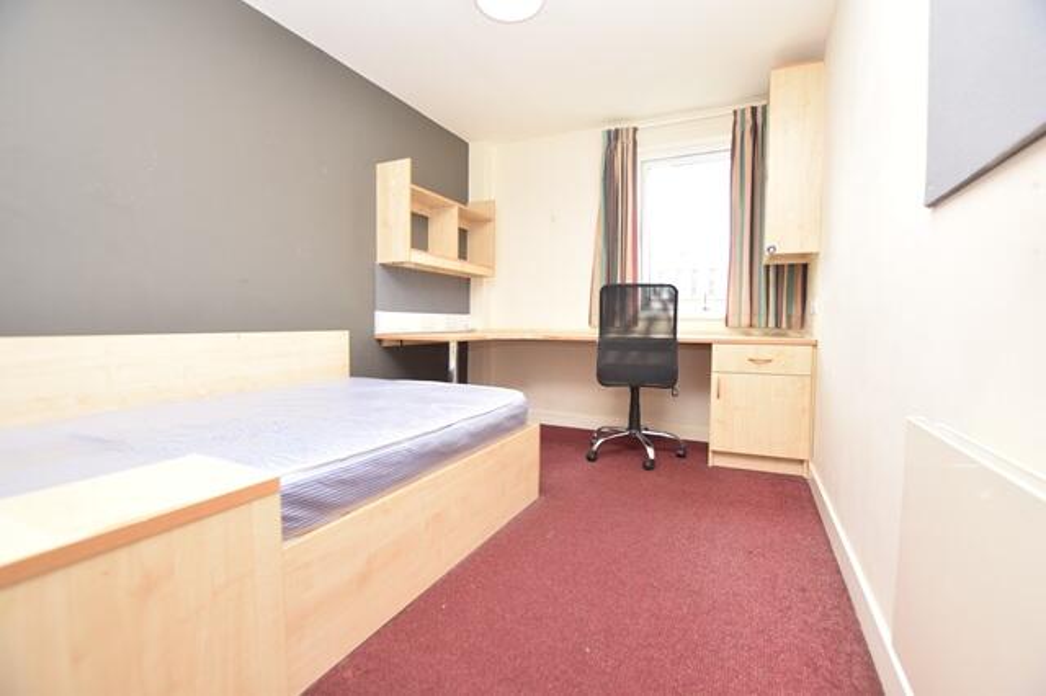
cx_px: 523
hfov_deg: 100.4
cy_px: 348
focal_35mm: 15
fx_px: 436
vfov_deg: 77.3
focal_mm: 10
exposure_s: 1/80
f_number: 4.5
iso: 800
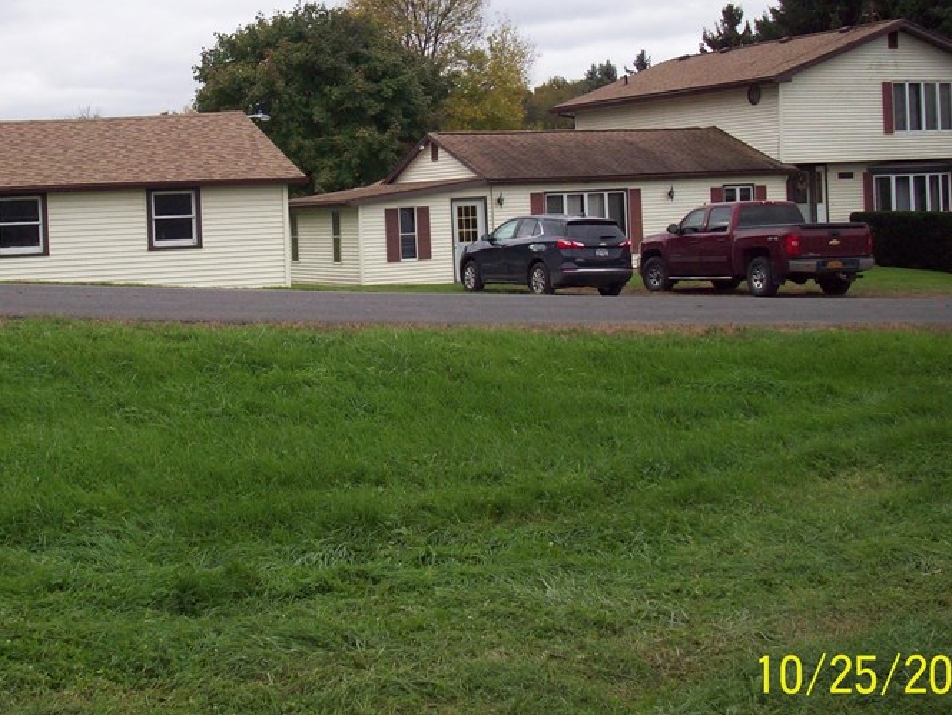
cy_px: 228
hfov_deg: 33.7
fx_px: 1568
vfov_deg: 25.5
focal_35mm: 57
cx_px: 374
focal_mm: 6.2
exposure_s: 1/343
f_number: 2.8
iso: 80
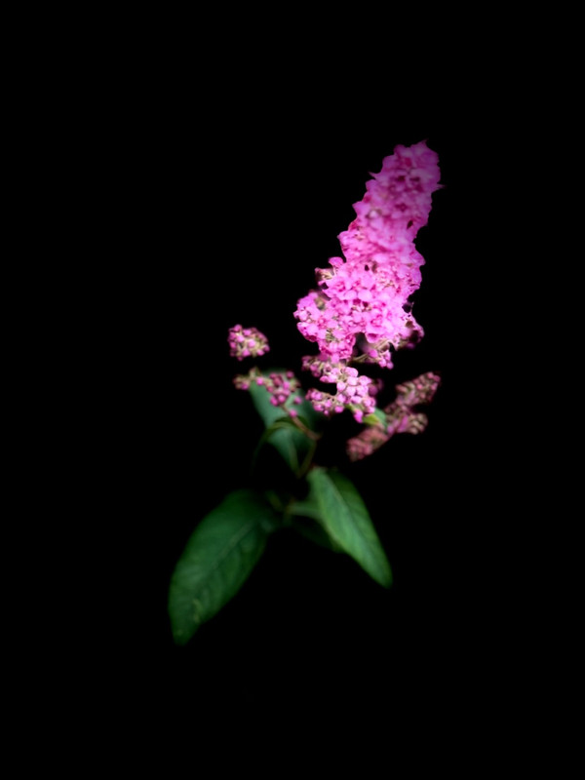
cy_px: 390
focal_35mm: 48
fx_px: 1082
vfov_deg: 39.7
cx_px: 292
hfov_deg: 30.3
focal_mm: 6.76
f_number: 1.78
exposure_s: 1/40
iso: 320
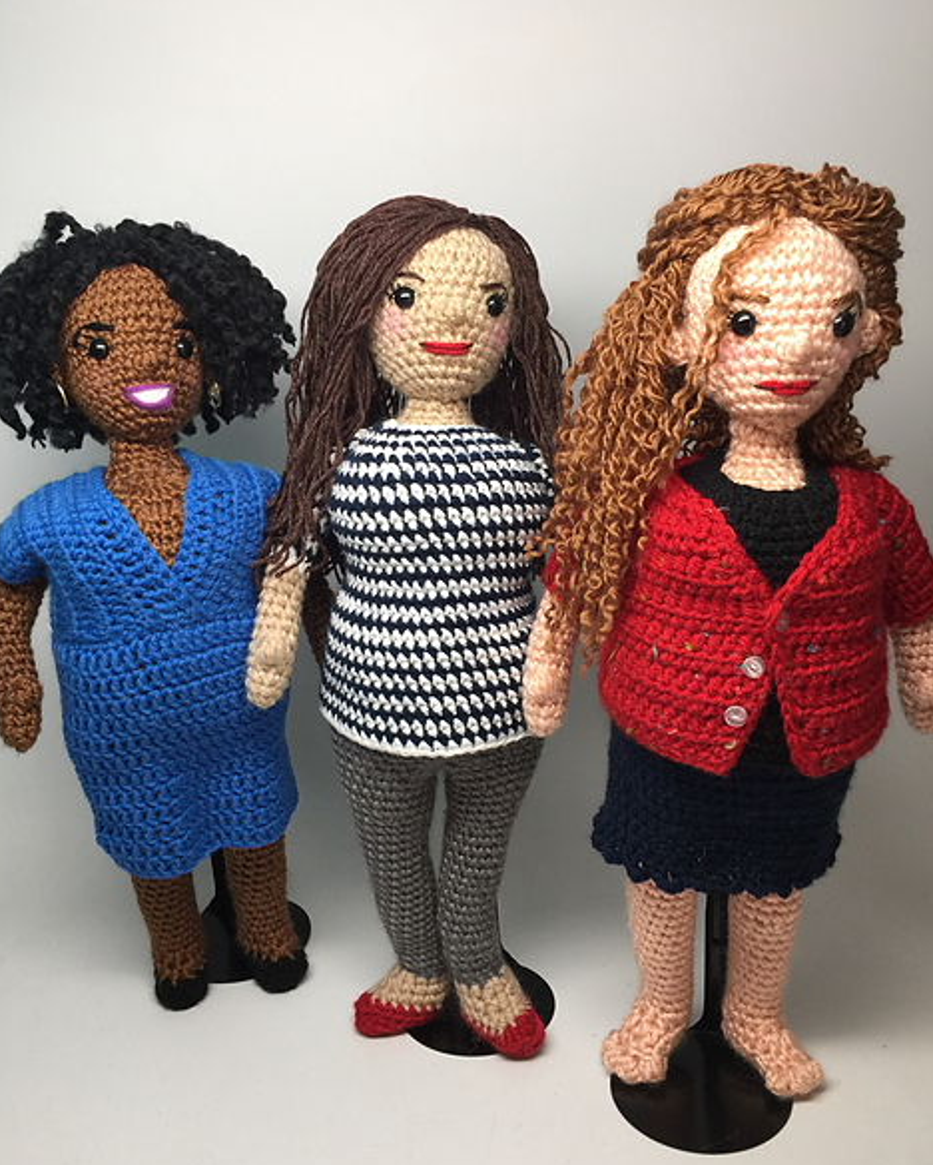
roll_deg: +3.0
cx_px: 459
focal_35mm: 31
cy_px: 600
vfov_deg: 57.1
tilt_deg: -13.1
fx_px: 1069
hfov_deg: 47.2
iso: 40
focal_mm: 4.15
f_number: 2.2
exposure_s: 1/30
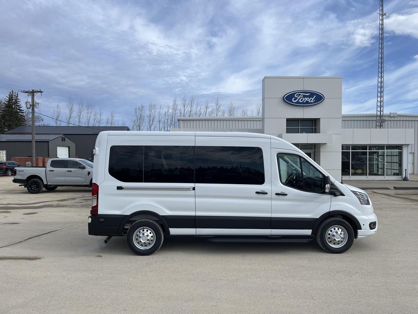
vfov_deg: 53.1
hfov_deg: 67.3
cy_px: 157
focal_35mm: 26
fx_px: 314
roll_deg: +0.8
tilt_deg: +0.1
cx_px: 209
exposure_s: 1/2688
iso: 50
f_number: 1.6
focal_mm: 5.1
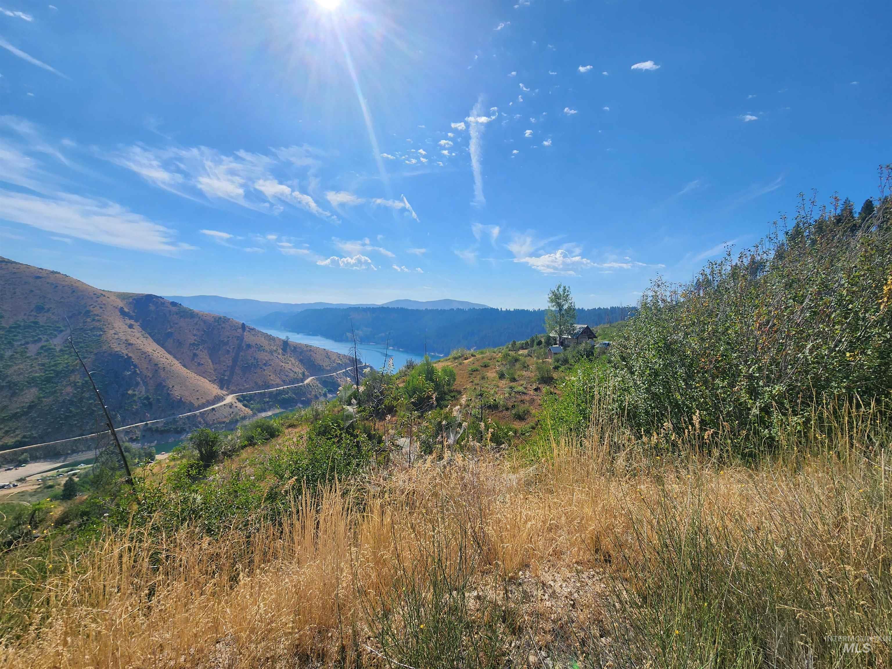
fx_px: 335
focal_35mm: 13
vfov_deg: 89.9
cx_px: 446
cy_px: 334
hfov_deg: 106.2
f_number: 2.2
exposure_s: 1/4679
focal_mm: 2.2
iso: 50
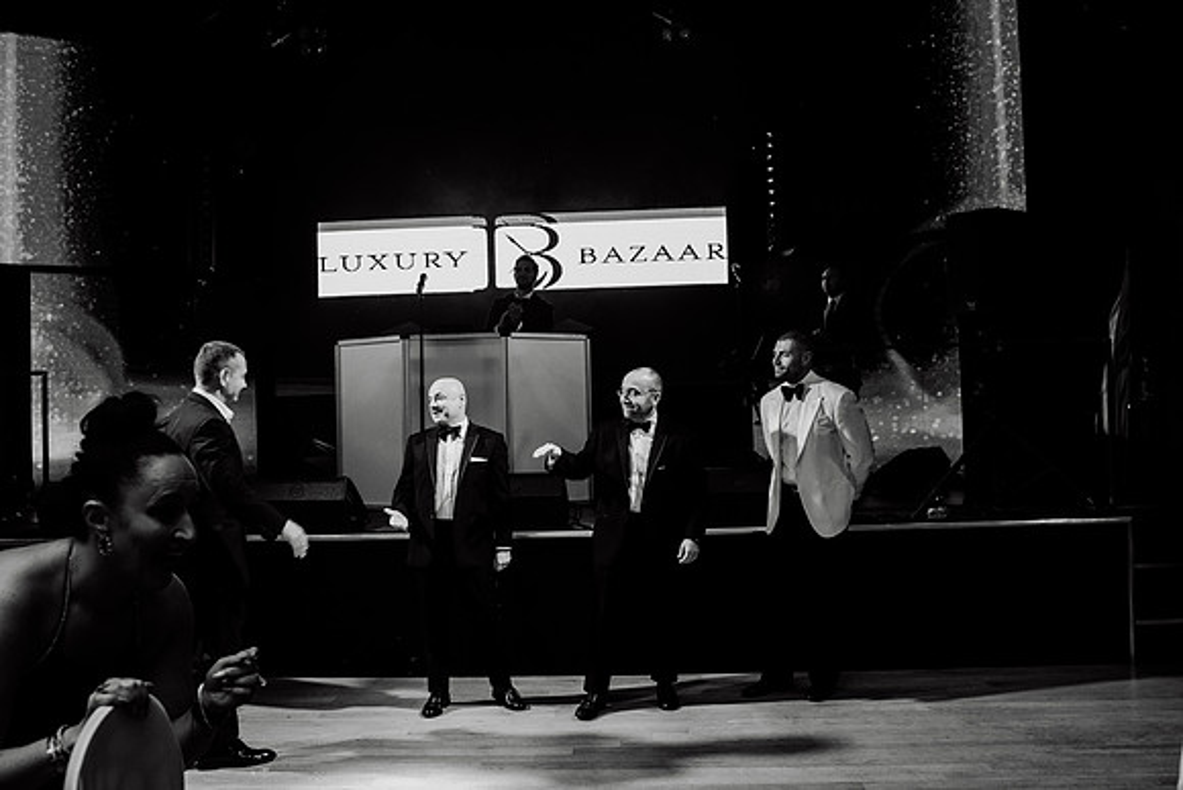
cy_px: 395
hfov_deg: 54.4
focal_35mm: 35
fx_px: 1150
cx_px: 592
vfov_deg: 37.9
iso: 2000
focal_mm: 35
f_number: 5
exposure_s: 1/200
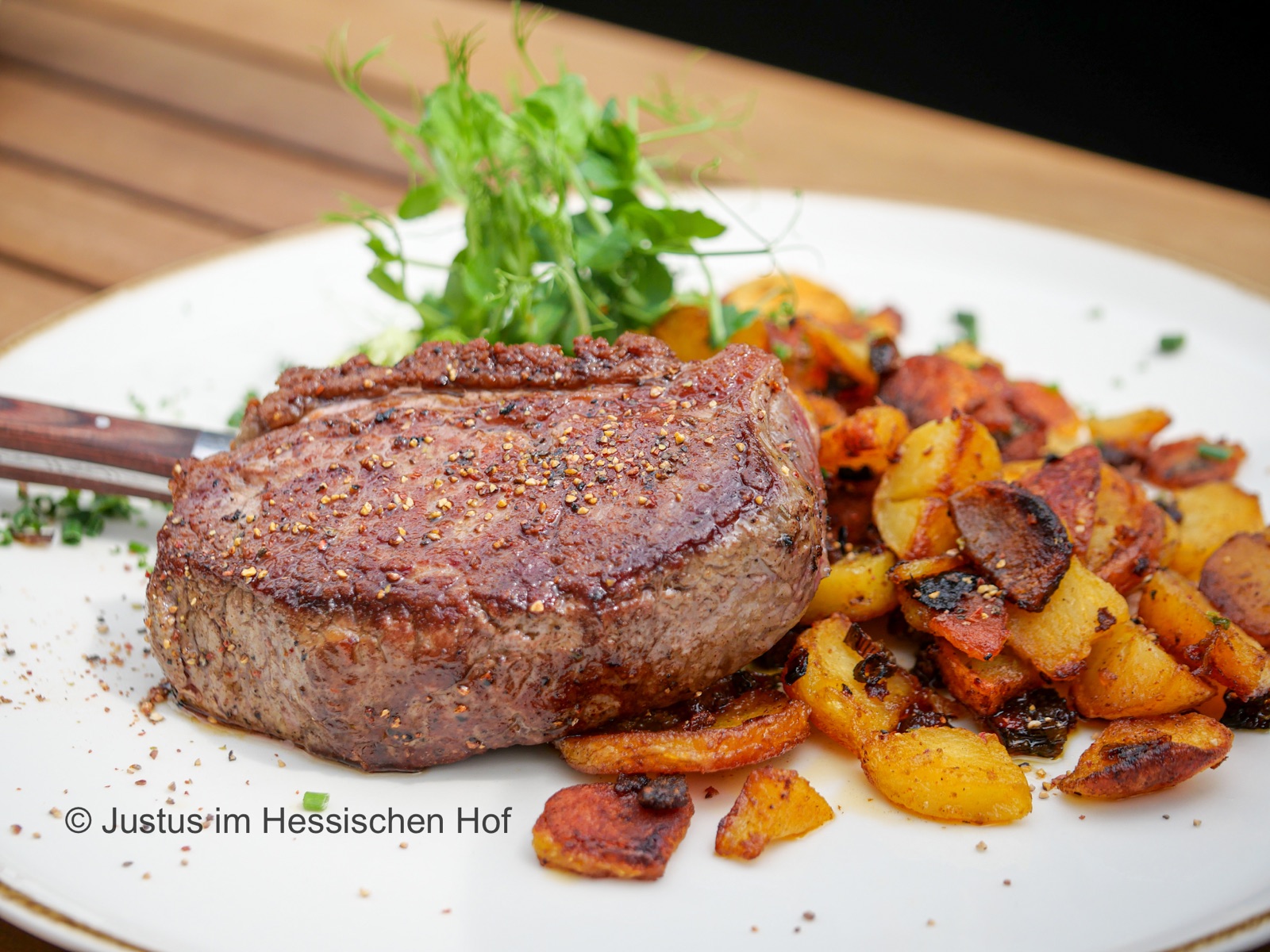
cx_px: 635
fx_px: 3302
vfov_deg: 16.4
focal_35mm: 90
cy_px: 476
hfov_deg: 21.8
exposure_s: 1/1000
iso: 200
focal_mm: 45
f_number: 2.8
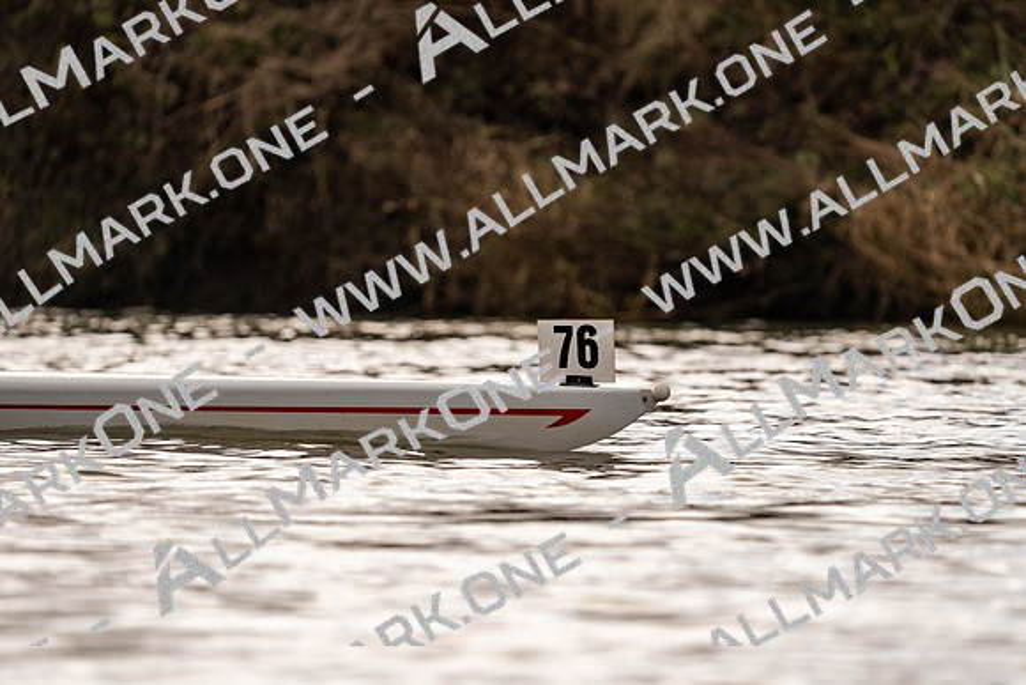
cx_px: 513
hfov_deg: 5.1
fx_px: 11602
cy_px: 342
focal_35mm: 407
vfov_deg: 3.4
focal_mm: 407
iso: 640
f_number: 6.3
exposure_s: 1/1600
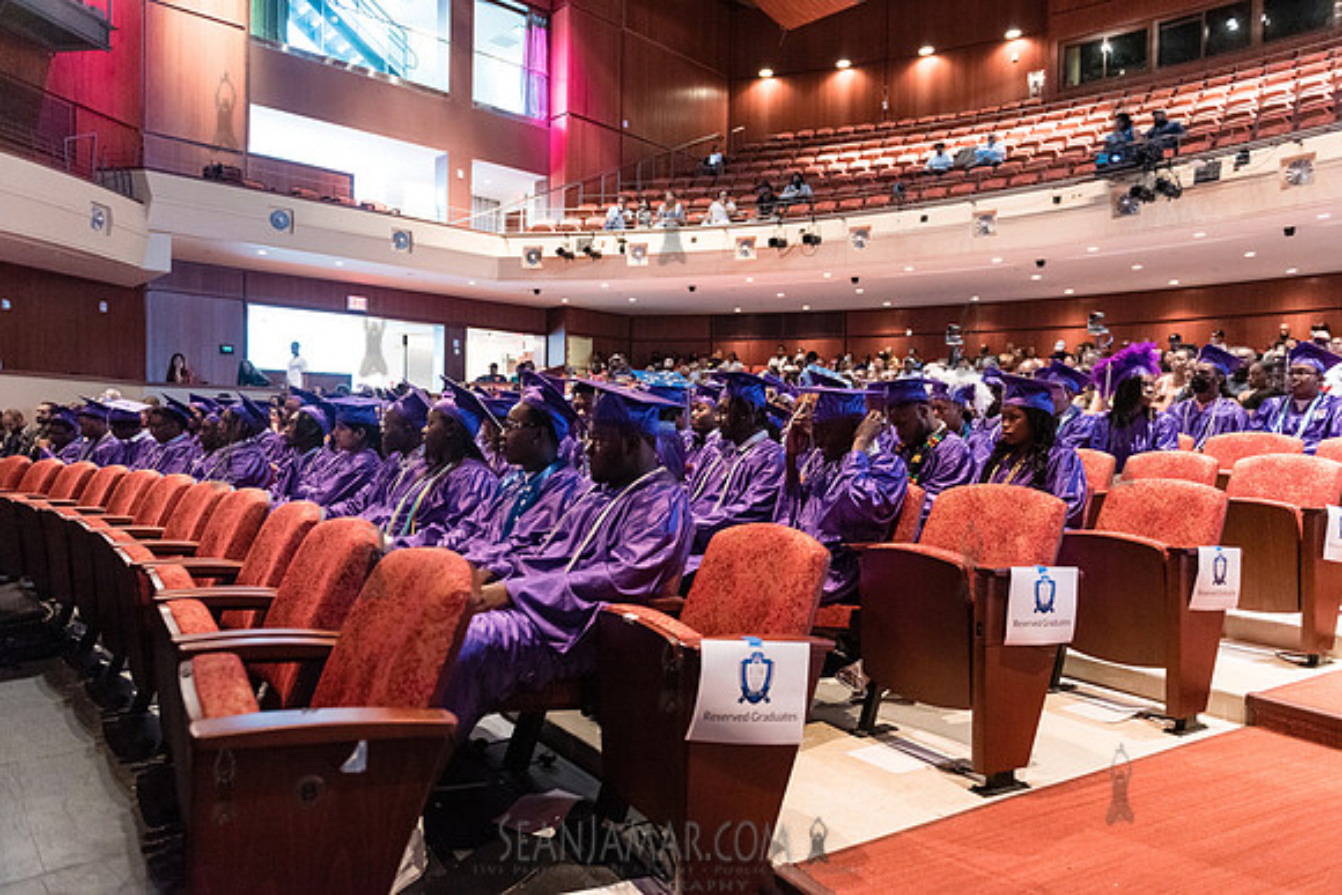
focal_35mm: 25
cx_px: 671
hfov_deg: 72.5
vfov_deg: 52.1
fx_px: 916
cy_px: 448
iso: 4000
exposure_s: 1/125
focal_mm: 24
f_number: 2.8
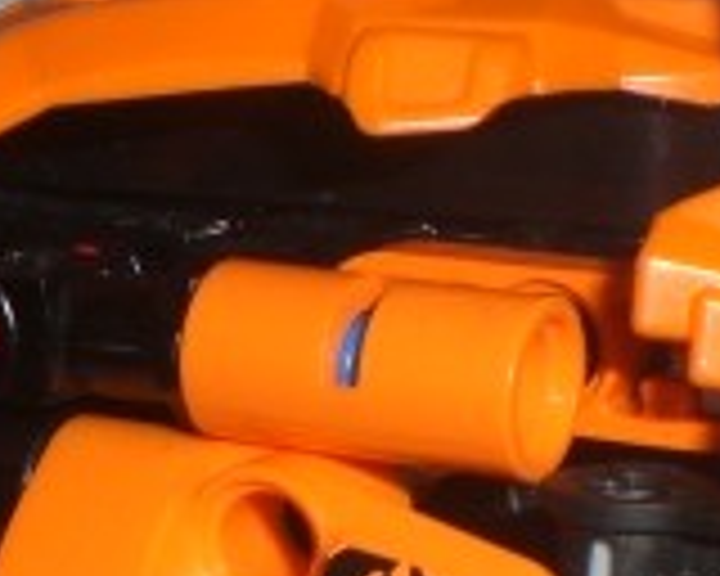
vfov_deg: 10.2
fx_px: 3154
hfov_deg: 13.0
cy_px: 783
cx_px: 238
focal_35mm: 148
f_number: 4.4
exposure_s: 1/60
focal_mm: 6.3
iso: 50
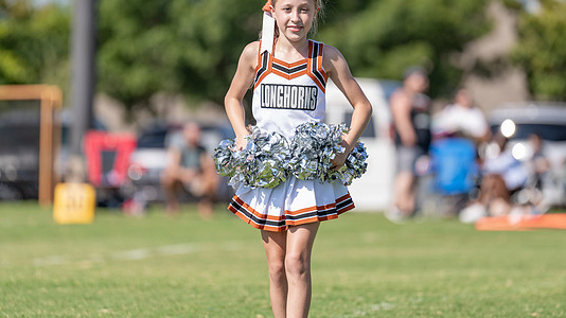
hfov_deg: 7.6
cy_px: 113
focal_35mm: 285
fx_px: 4276
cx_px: 276
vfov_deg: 4.3
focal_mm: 200
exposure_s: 1/1600
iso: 125
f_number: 2.8
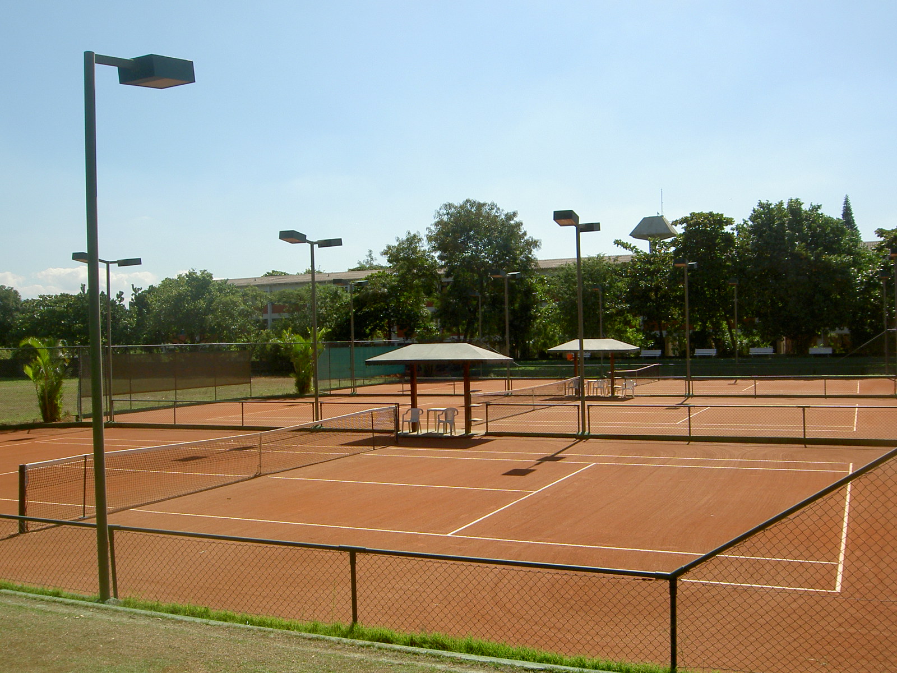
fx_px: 881
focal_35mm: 34
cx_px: 448
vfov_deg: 41.8
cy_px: 336
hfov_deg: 54.0
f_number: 4.7
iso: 50
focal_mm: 5.6
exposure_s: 1/400
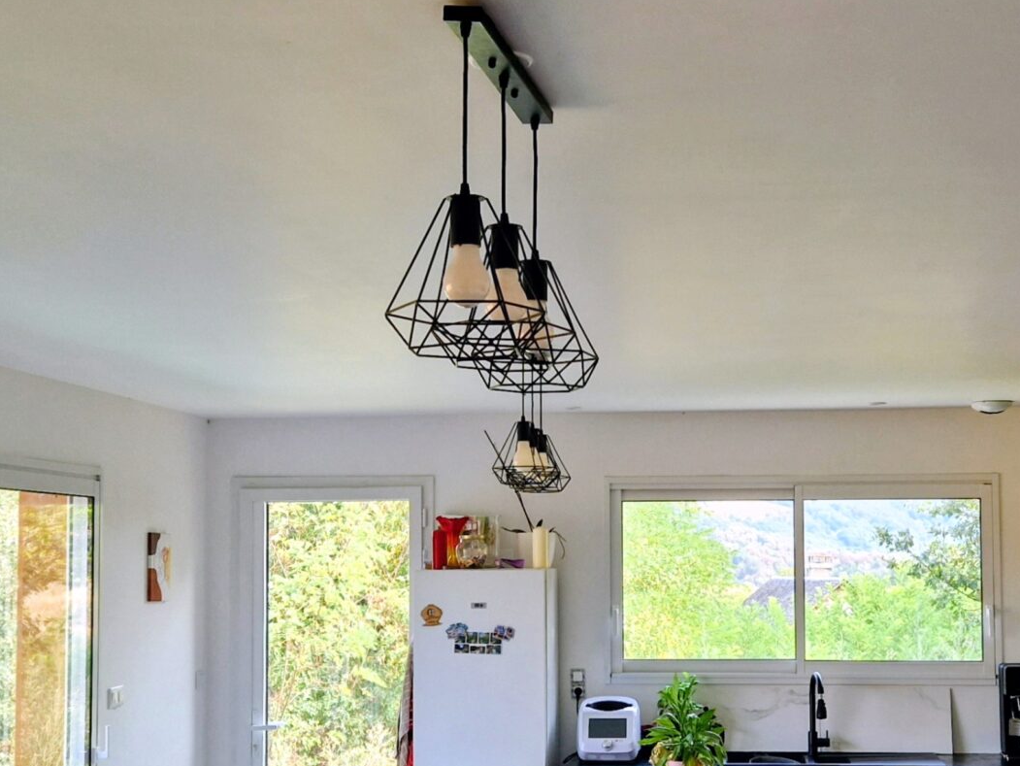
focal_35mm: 56
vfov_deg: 26.0
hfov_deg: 34.2
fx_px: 1651
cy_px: 501
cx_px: 635
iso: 50
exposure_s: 1/180
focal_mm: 5.4
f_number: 1.8
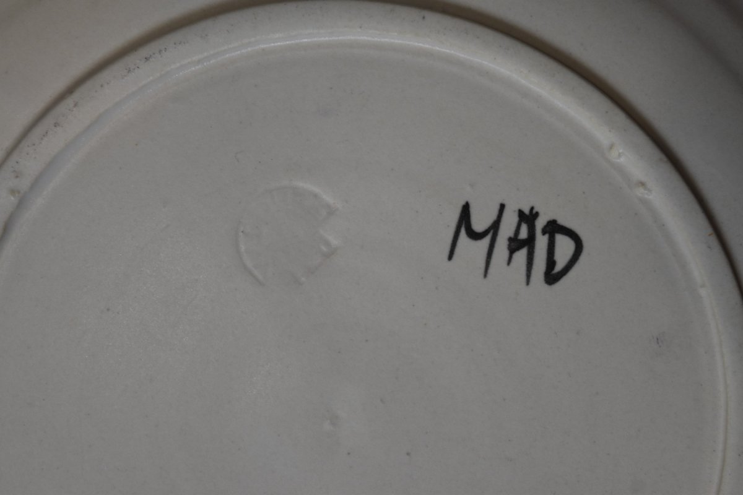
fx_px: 1703
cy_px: 248
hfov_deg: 24.6
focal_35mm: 82
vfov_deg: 16.6
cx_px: 372
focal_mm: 55
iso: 1250
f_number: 5.6
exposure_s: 1/160
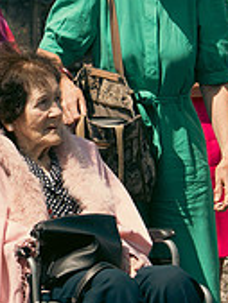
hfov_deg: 4.3
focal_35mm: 346
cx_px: -16
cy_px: 200
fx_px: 3035
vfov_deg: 5.7
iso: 160
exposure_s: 1/1600
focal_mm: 70
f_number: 3.5
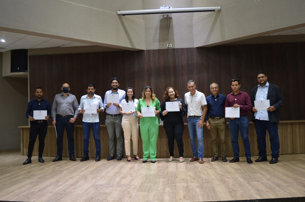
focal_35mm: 36
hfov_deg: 53.2
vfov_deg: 36.8
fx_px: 305
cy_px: 101
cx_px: 152
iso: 900
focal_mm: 24
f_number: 4
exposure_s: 1/15
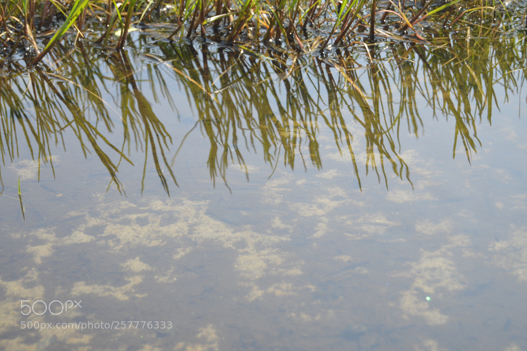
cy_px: 176
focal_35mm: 82
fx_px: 1207
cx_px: 264
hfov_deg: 24.6
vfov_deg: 16.5
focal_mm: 55
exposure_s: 1/160
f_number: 6.3
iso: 100
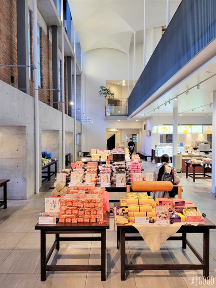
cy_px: 144
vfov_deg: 67.3
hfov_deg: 53.1
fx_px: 216
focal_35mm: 26
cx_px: 108
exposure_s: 1/100
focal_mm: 5.4
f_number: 1.8
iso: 250
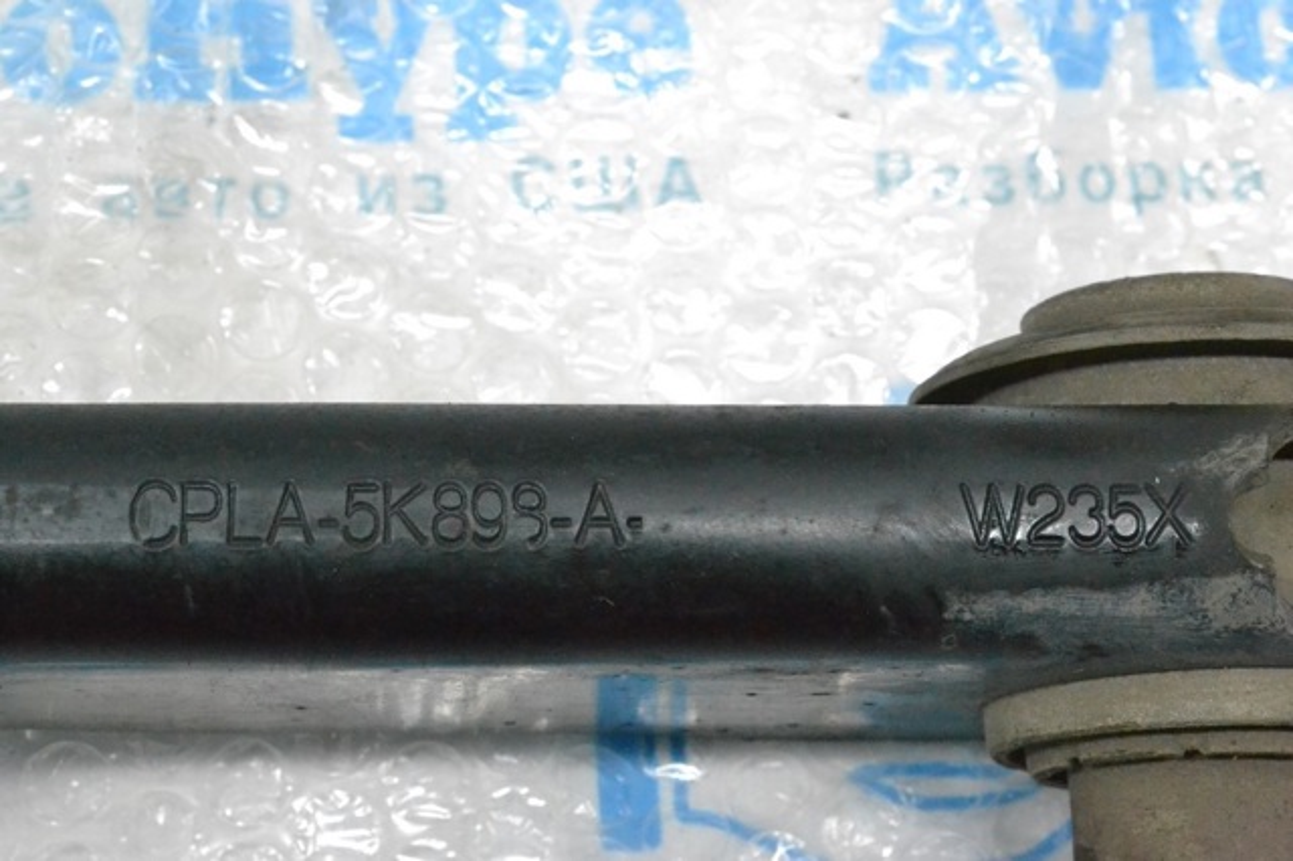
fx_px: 2961
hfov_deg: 24.6
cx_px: 646
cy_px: 430
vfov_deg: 16.5
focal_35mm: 82
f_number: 11
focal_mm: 55
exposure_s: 1/160
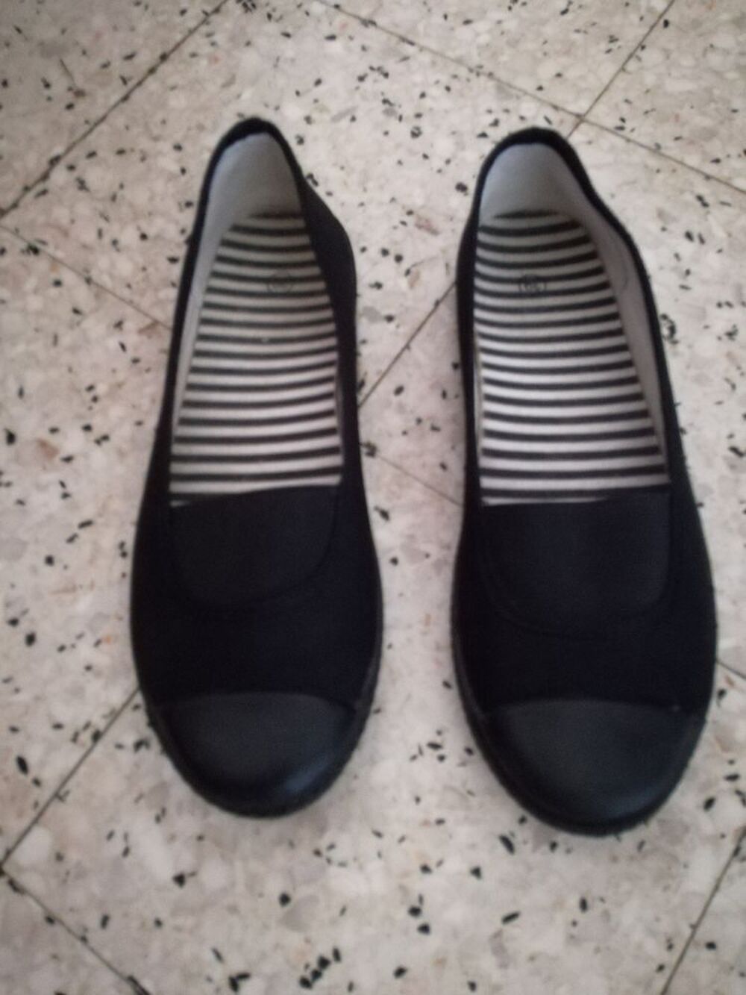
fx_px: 776
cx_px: 373
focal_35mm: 27
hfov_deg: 51.4
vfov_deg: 65.3
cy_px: 498
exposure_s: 1/12.5
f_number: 2
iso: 1000
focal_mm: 3.79
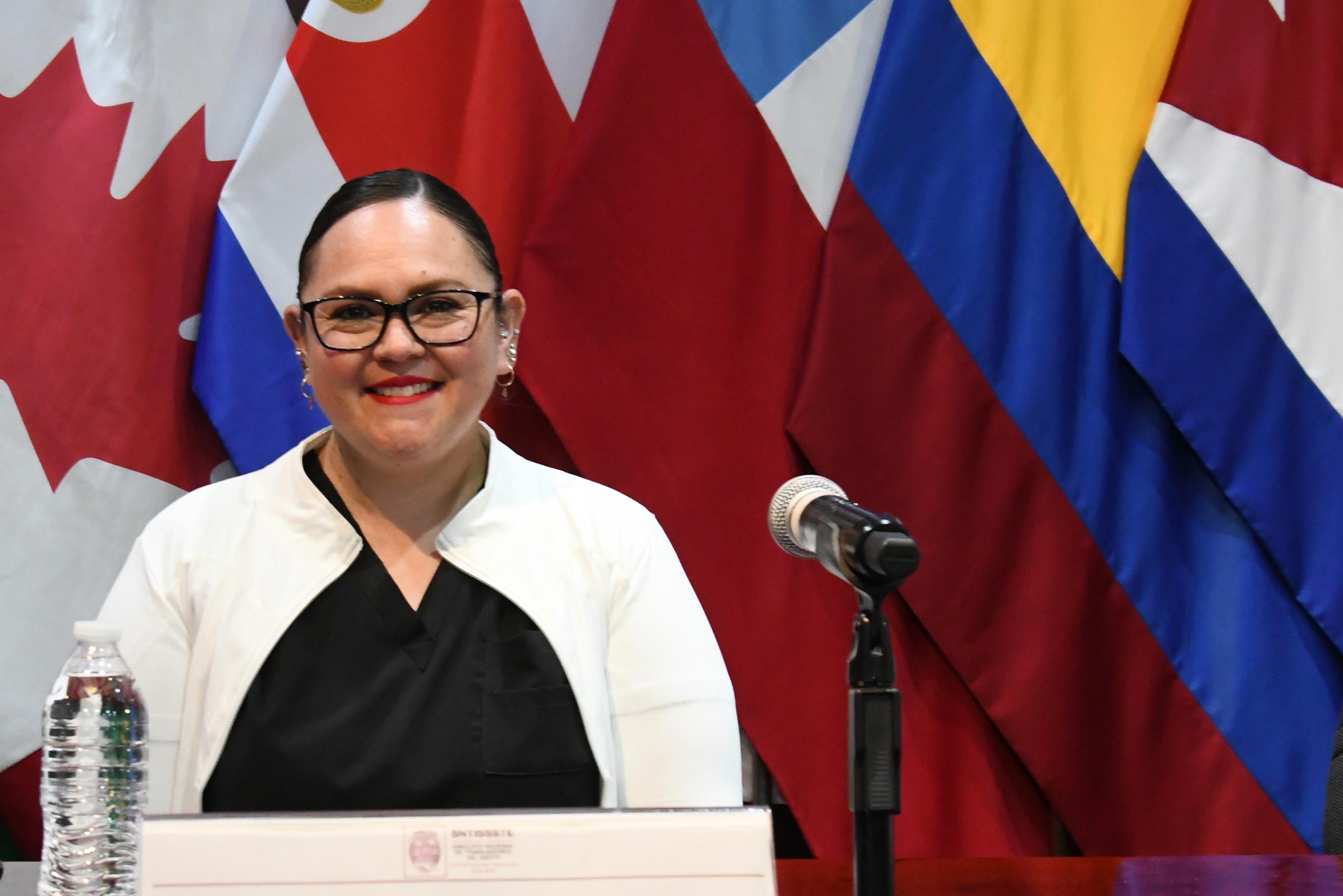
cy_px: 478
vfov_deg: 17.1
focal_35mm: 80
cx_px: 493
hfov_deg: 25.3
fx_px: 2984
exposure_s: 1/40
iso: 4000
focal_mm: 34
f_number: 7.1
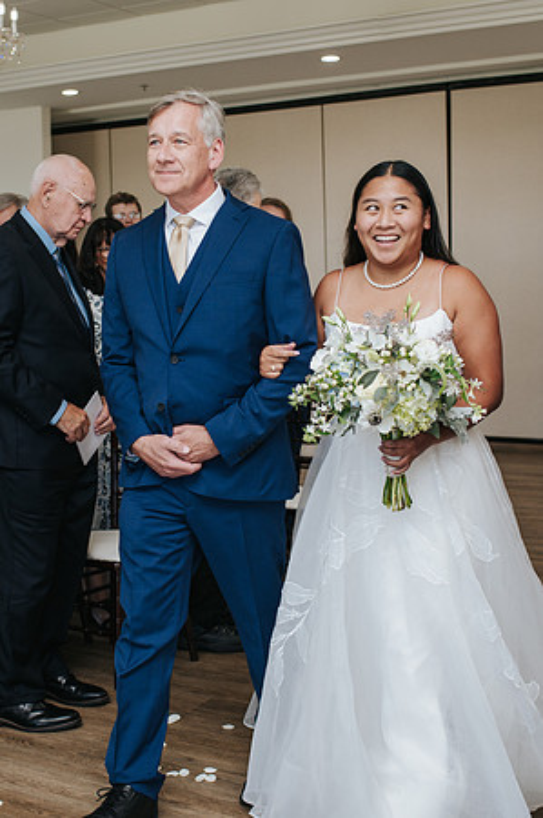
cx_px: 182
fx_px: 1192
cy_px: 409
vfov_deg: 37.8
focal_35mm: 53
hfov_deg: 25.5
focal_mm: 35
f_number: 3.5
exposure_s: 1/200
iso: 800
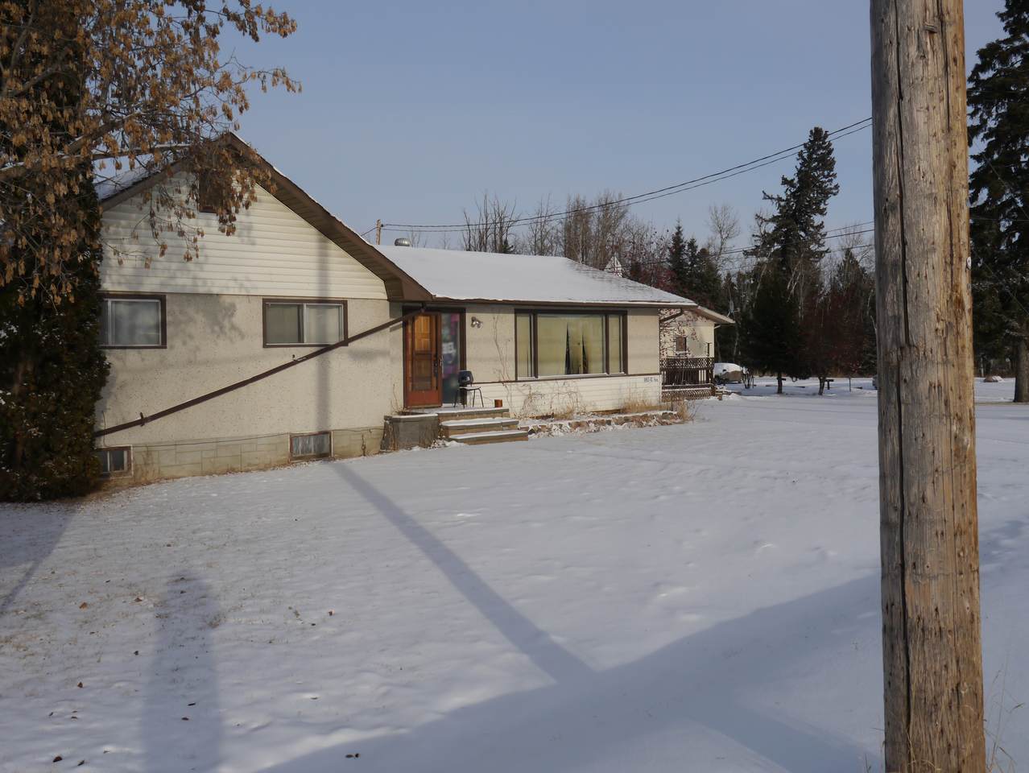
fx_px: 892
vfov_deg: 46.8
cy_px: 386
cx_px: 514
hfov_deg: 59.9
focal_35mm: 30
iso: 160
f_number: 9
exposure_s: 1/640
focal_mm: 15
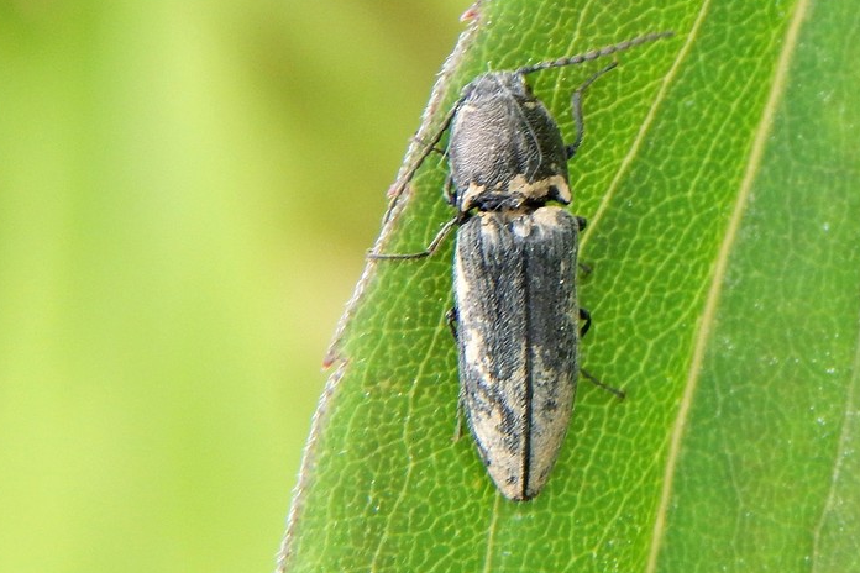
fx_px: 3989
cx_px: 511
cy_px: 259
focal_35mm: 167
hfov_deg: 12.3
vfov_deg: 8.2
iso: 180
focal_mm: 23.4
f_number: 4.8
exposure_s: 1/250
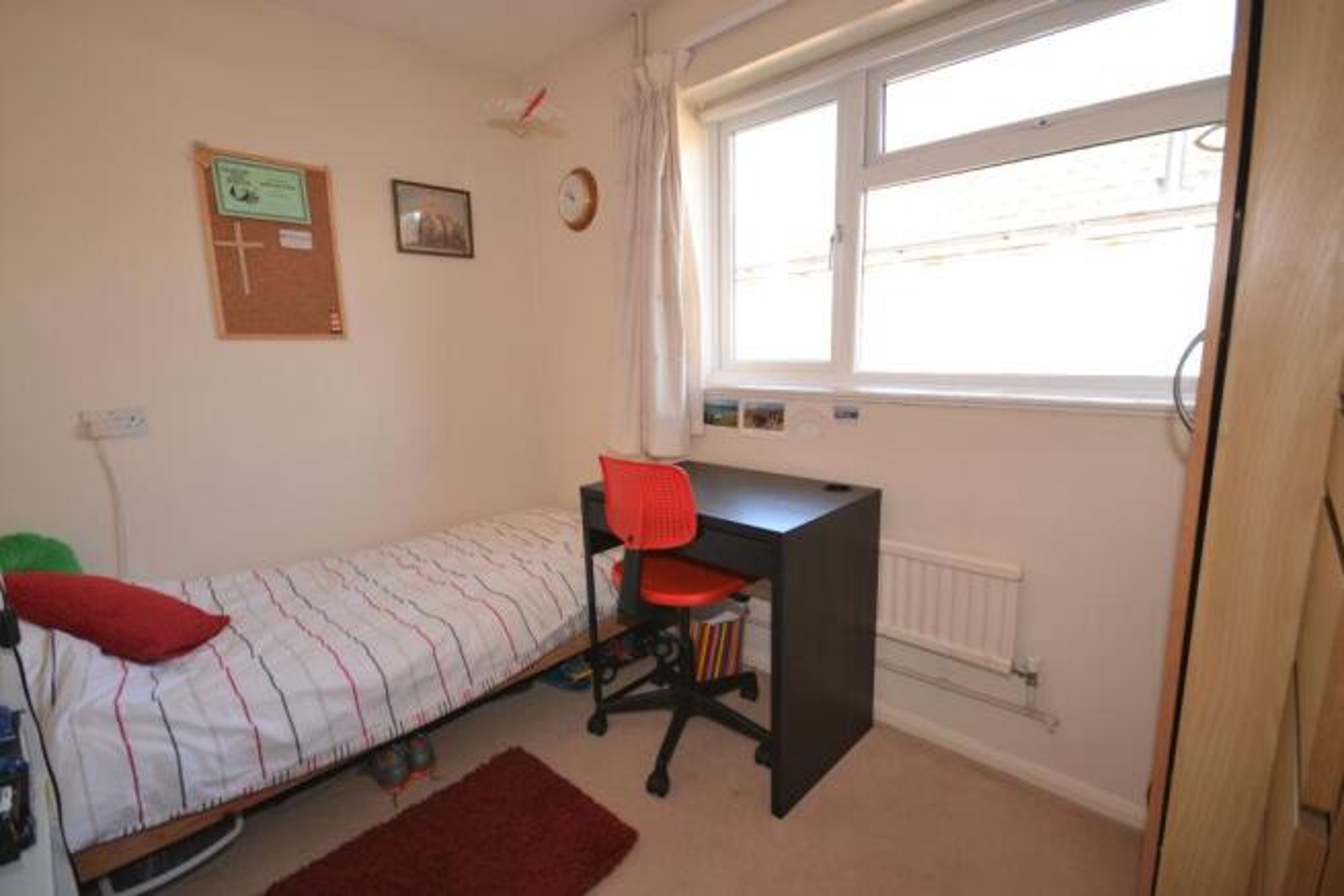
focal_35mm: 16
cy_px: 448
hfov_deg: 95.0
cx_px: 672
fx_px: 616
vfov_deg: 72.1
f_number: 4.5
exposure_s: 1/80
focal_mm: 11
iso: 400
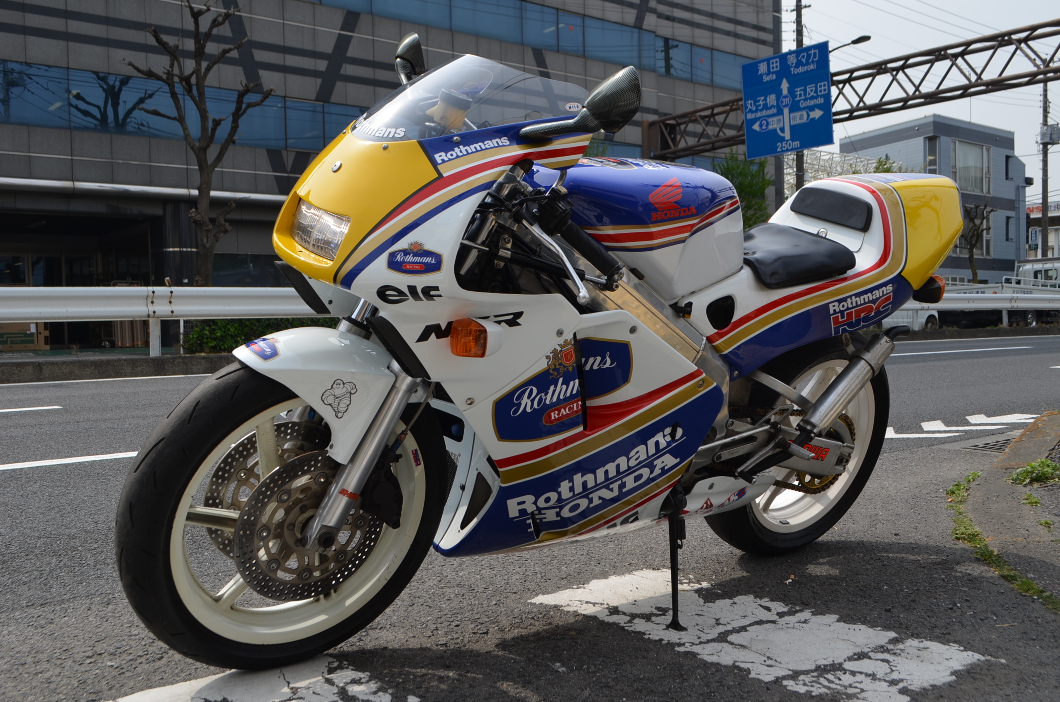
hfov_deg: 57.3
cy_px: 351
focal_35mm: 33
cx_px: 530
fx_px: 970
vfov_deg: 39.8
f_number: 8
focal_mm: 22
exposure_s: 1/250
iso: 125
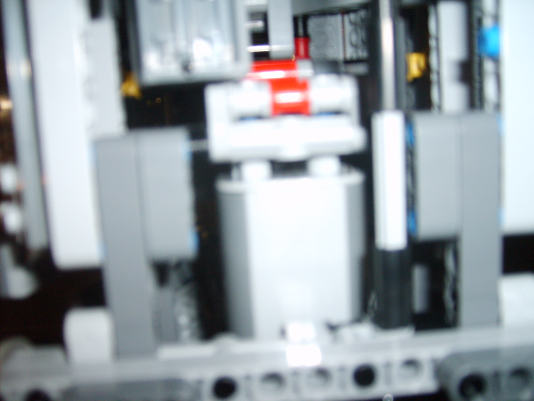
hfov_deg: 52.6
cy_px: 200
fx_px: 540
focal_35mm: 35
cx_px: 267
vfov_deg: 40.7
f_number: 2.8
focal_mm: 5.8
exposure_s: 1/45
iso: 100
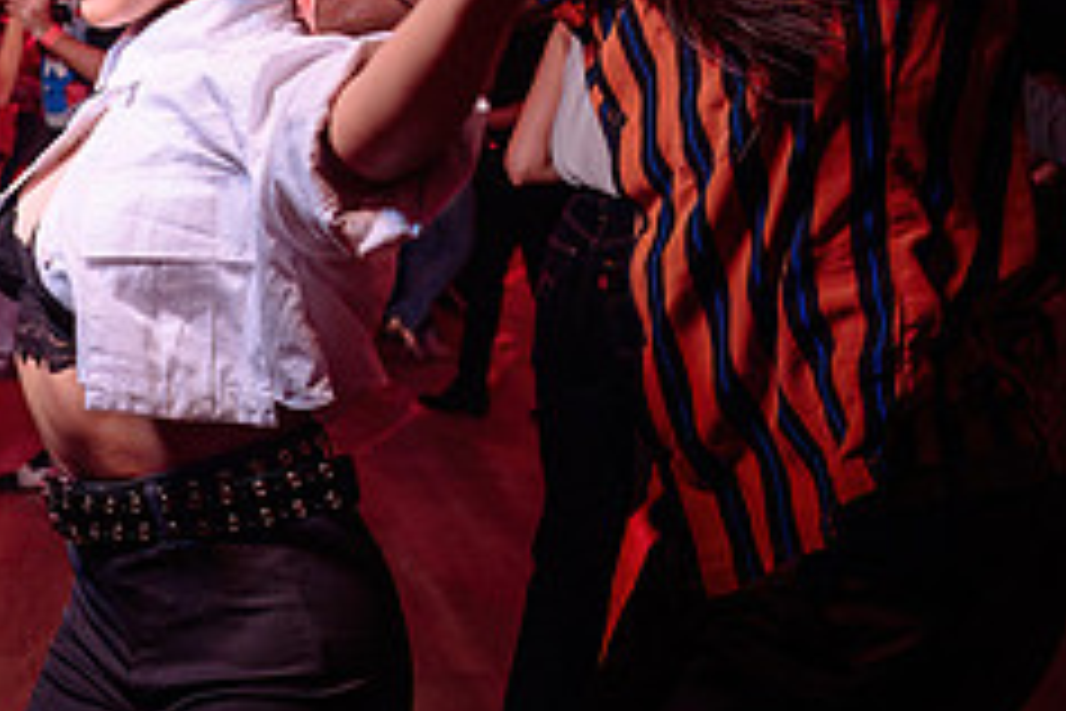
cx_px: 269
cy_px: 282
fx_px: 1865
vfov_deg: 21.5
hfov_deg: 31.3
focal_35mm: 63
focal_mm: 24
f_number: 3.2
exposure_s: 1/60
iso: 800
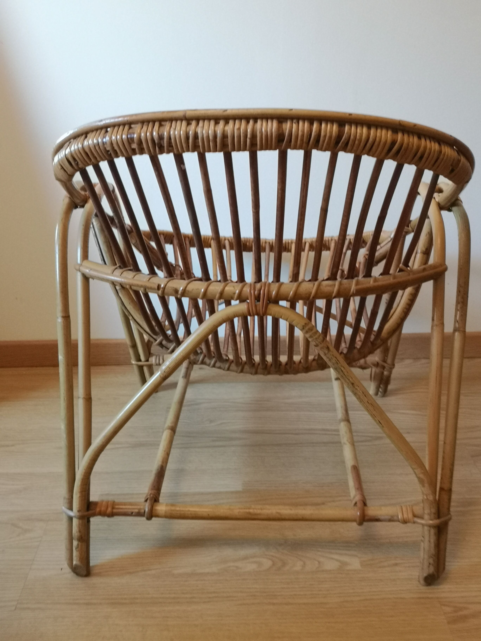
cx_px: 240
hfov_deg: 42.9
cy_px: 320
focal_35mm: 33
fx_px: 611
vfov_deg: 55.4
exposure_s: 1/33.3
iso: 250
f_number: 1.8
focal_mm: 3.95
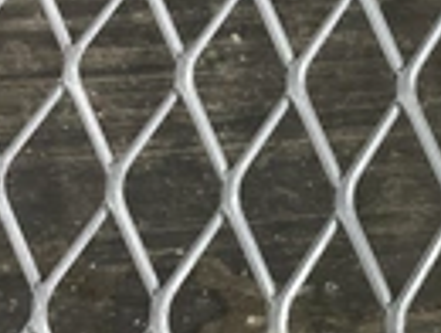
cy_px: 197
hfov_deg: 21.4
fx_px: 1136
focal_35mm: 89
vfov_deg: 16.6
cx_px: 414
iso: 250
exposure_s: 1/40
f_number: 1.8
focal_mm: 3
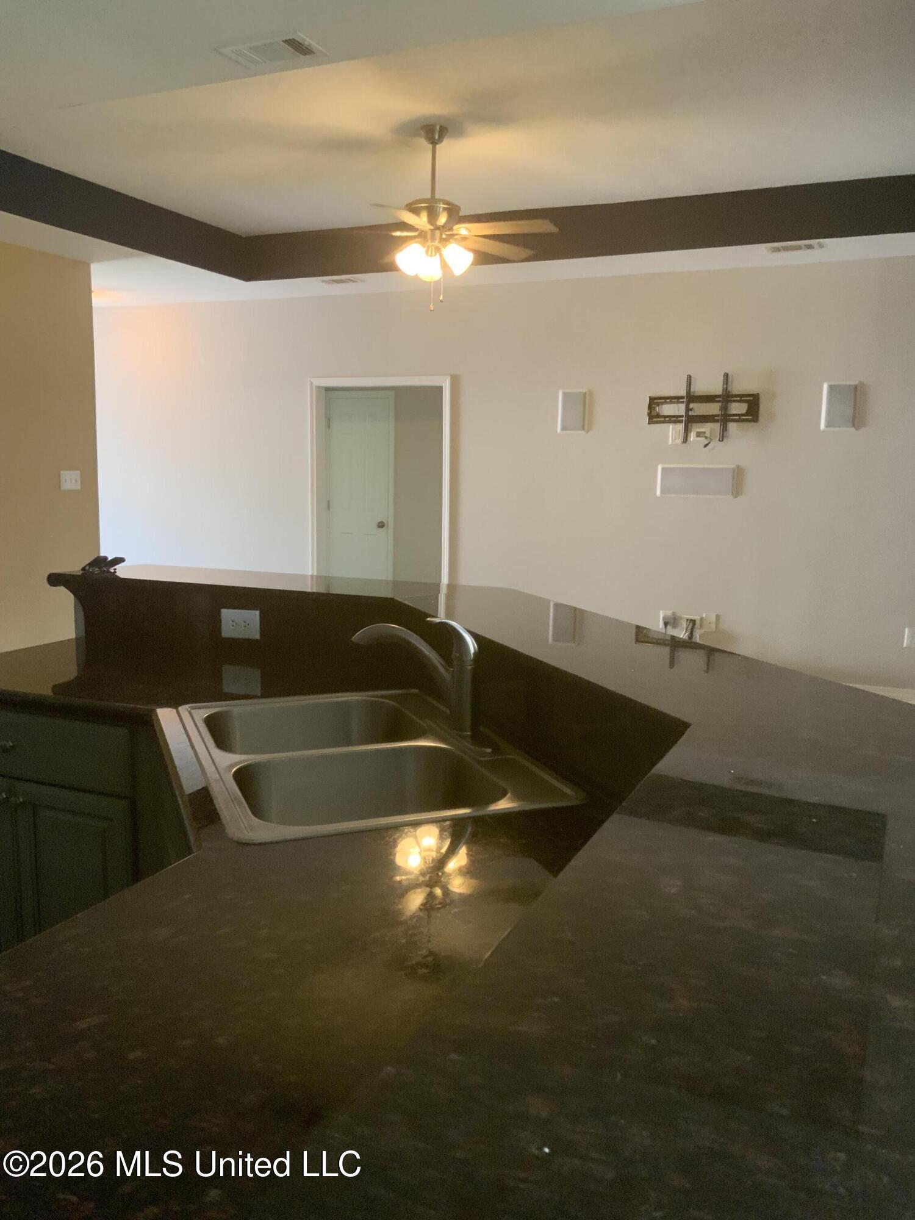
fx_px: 1022
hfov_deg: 48.2
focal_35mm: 29
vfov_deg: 61.7
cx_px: 458
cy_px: 610
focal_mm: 3
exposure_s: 1/60
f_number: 1.8
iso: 250
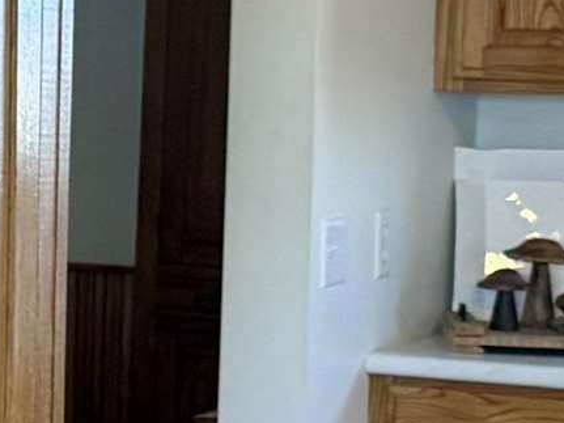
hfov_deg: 11.0
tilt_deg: -4.4
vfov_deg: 8.7
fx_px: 2785
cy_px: 261
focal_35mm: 171
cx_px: -374
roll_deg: -1.8
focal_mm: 6.76
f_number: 1.78
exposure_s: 1/120
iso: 250
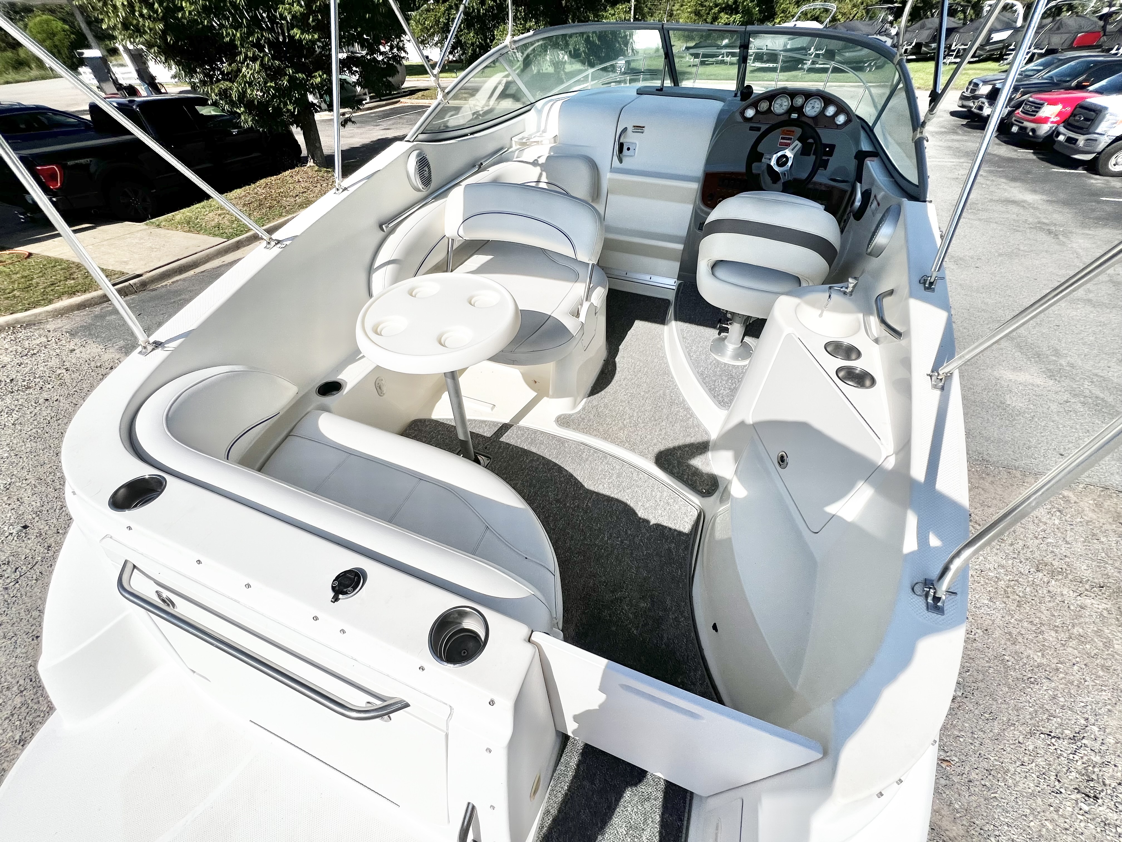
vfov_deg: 89.9
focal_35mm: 13
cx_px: 561
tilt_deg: -43.0
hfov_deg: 106.2
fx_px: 421
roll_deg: +2.1
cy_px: 421
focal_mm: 1.57
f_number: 1.8
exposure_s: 1/3922
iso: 32
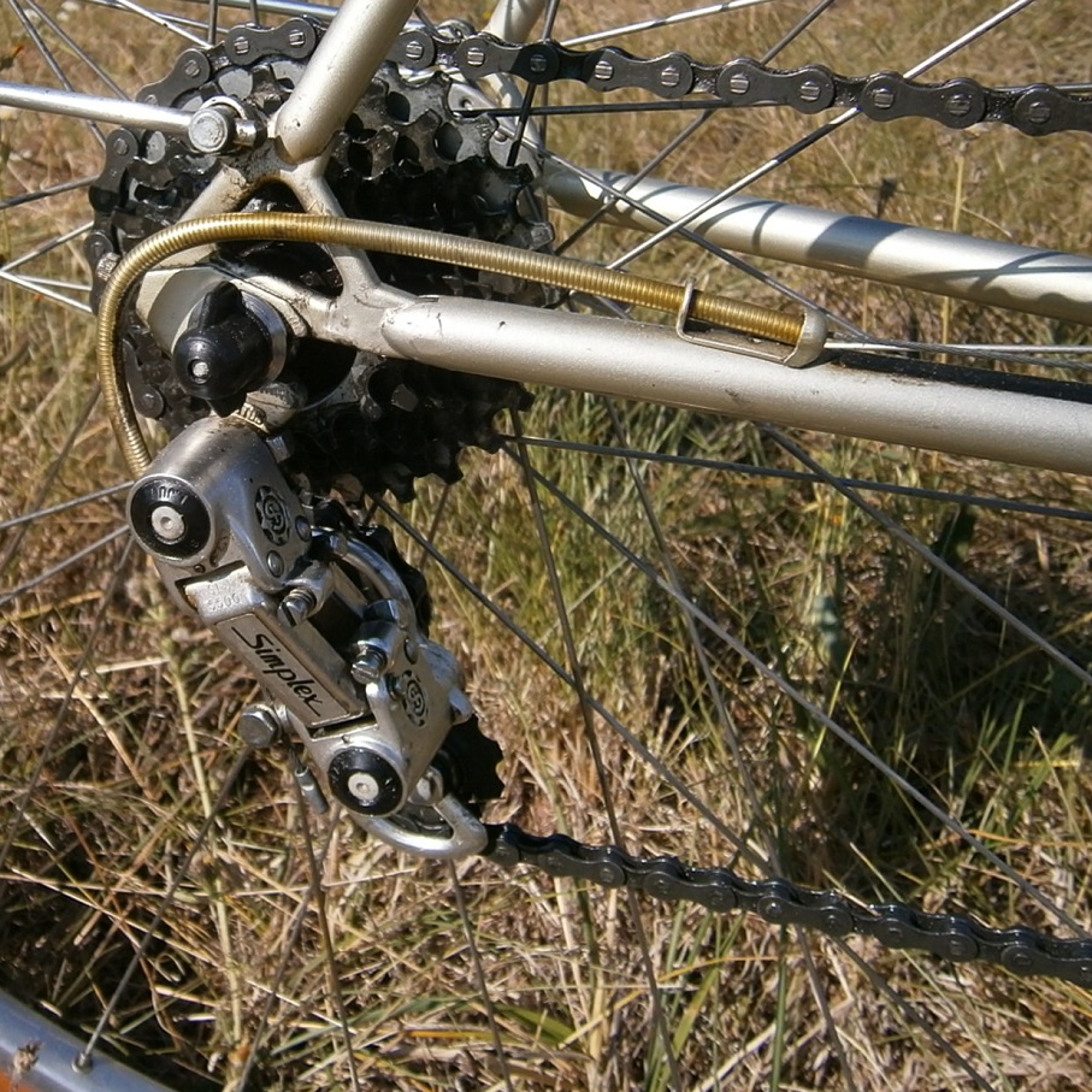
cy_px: 426
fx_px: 1356
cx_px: 317
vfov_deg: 43.6
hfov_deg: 42.9
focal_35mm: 38
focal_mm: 4.7
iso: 80
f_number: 2.8
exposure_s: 1/1250
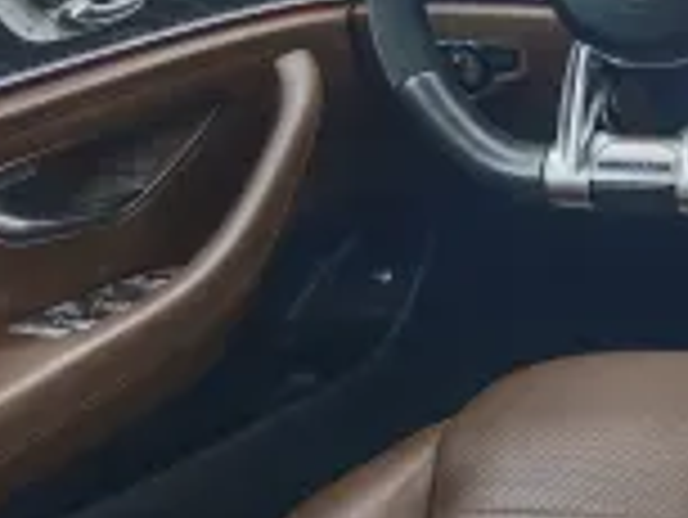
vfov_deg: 26.0
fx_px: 1074
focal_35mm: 54
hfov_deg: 31.0
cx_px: 782
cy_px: 27
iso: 250
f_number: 1.6
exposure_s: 1/101
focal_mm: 6.55
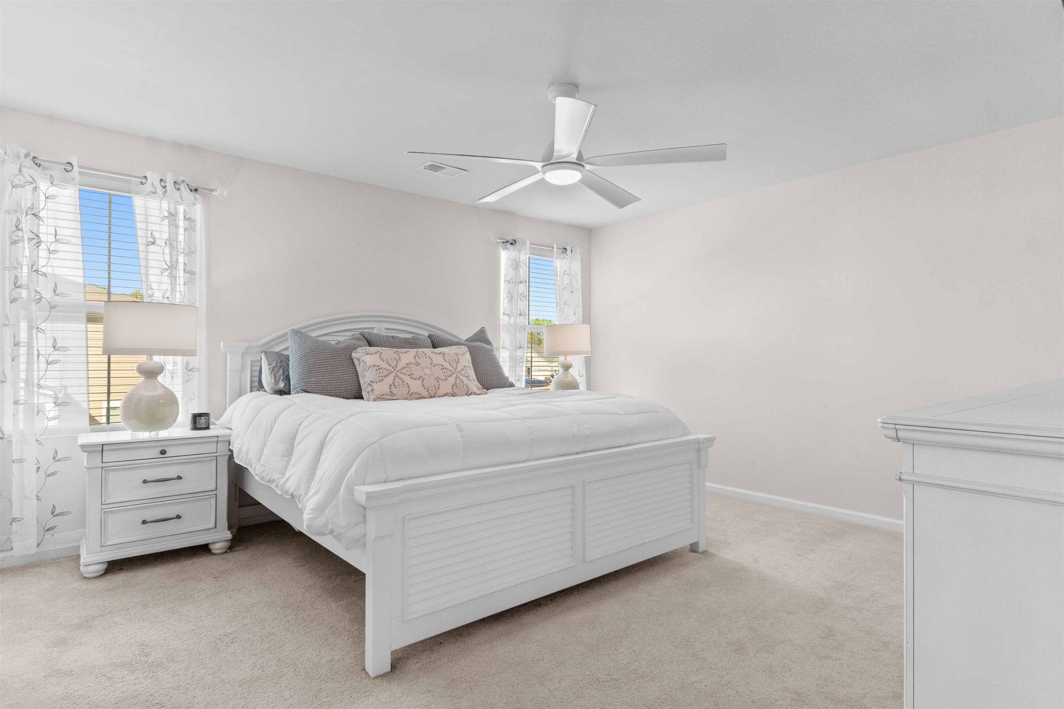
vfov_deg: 64.6
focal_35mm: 19
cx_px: 532
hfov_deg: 86.9
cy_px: 354
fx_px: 562
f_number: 4.8
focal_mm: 13
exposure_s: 1
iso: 100
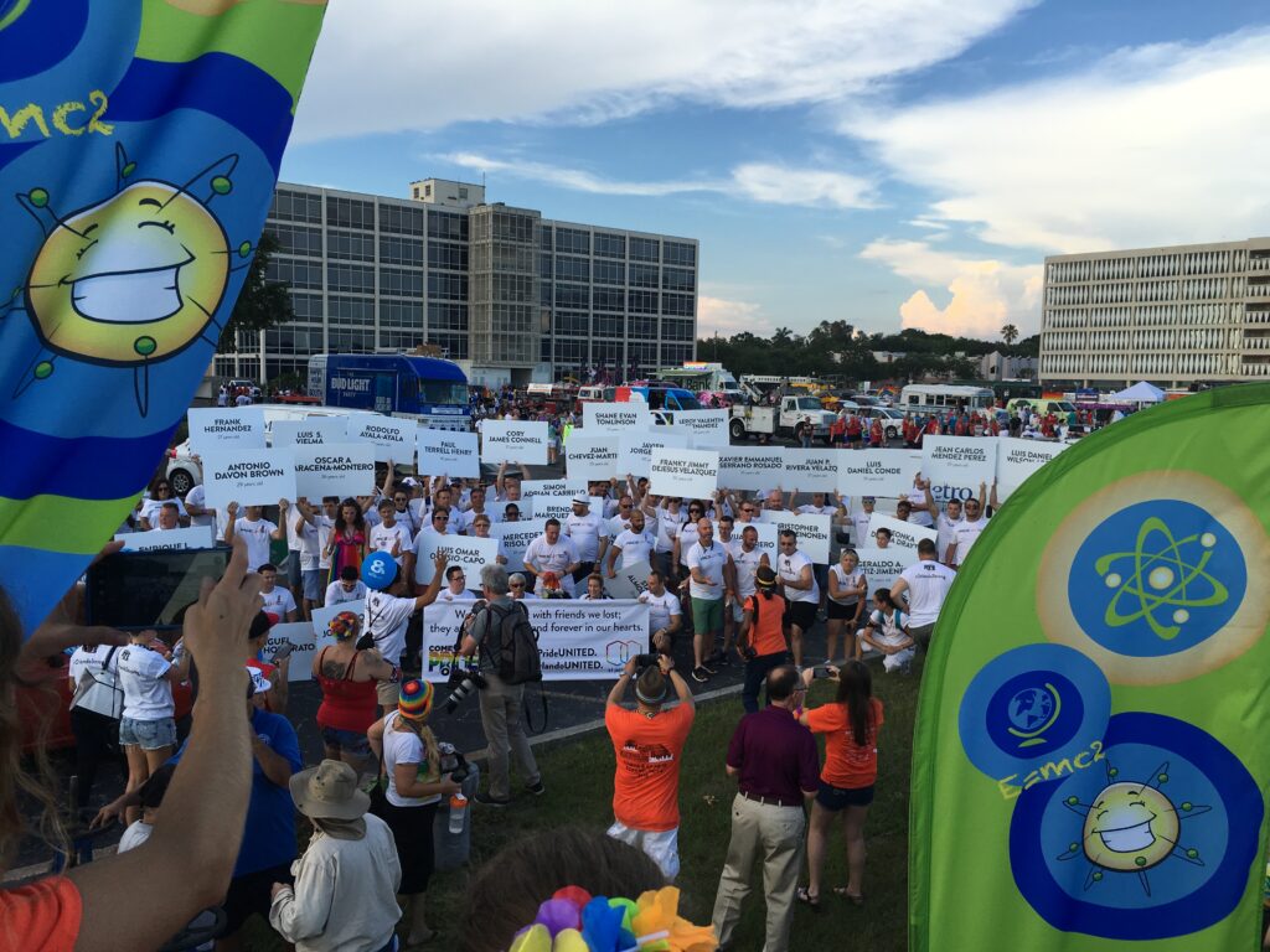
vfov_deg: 48.2
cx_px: 635
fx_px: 1064
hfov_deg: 61.7
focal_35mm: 29
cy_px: 476
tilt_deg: -5.0
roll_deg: -1.1
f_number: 2.2
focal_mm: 4.15
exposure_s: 1/625
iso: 25
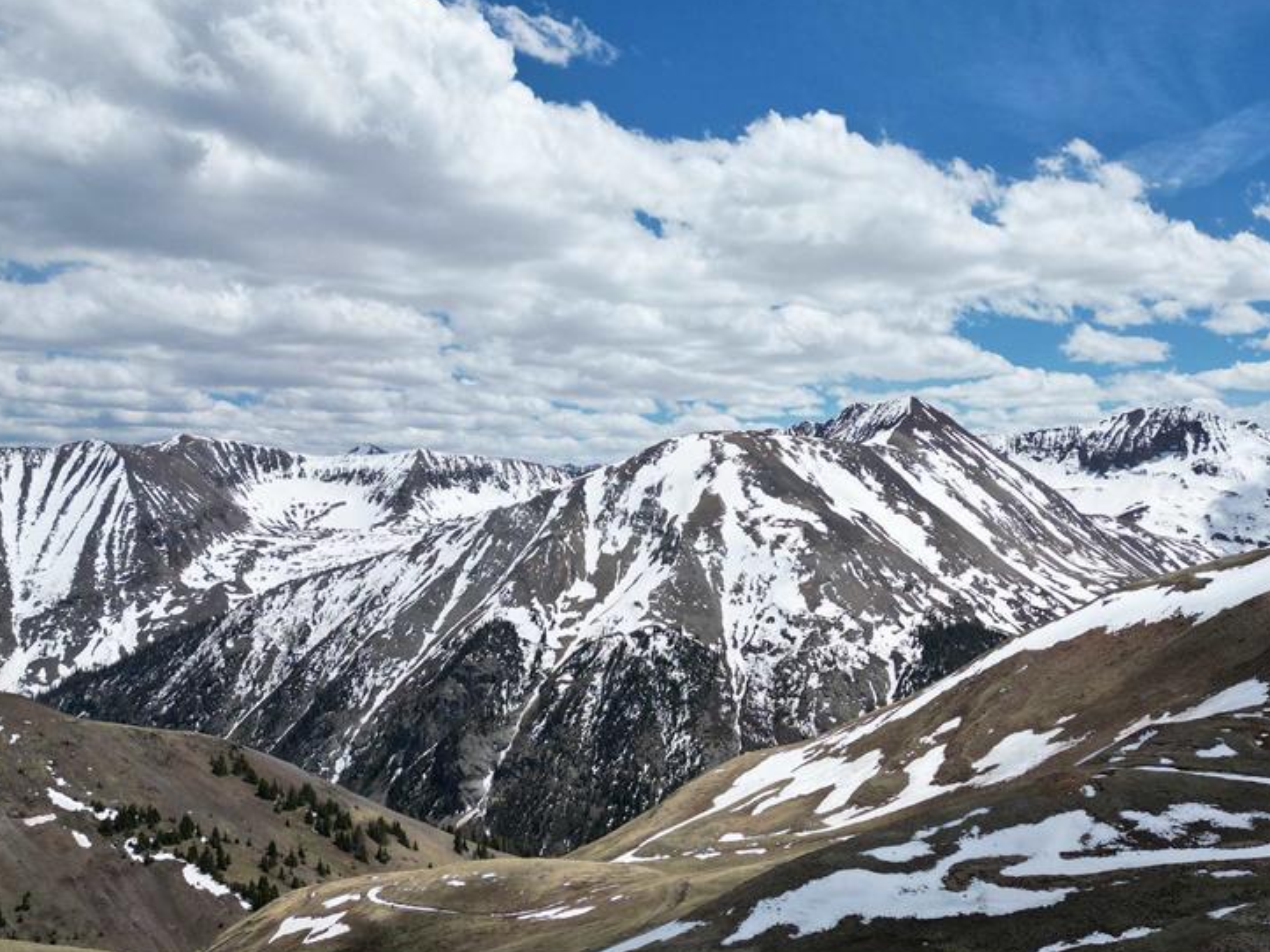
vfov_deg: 41.4
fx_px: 1247
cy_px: 609
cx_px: 747
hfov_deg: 53.7
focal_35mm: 34
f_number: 1.7
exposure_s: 1/8000
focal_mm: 6.72
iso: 200
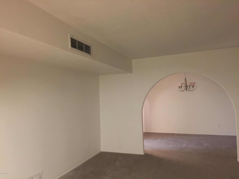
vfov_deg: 48.2
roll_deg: +0.9
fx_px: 200
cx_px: 120
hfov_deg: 61.7
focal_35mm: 29
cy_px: 90
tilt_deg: +2.0
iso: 125
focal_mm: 4.15
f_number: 2.2
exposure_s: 1/4
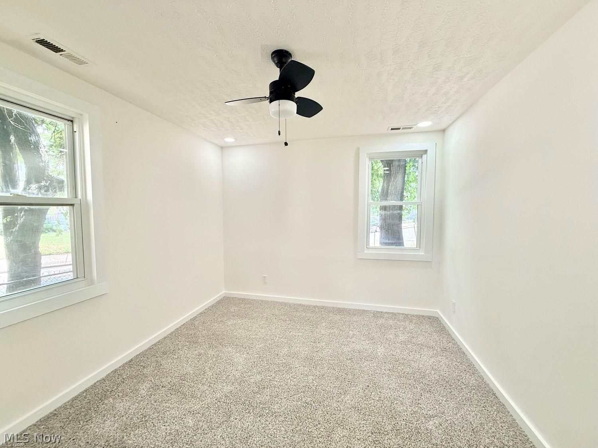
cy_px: 224
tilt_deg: -3.3
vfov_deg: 85.7
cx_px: 299
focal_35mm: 14
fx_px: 242
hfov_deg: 102.1
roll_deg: -0.3
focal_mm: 2.22
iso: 100
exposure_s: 1/120
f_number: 2.2
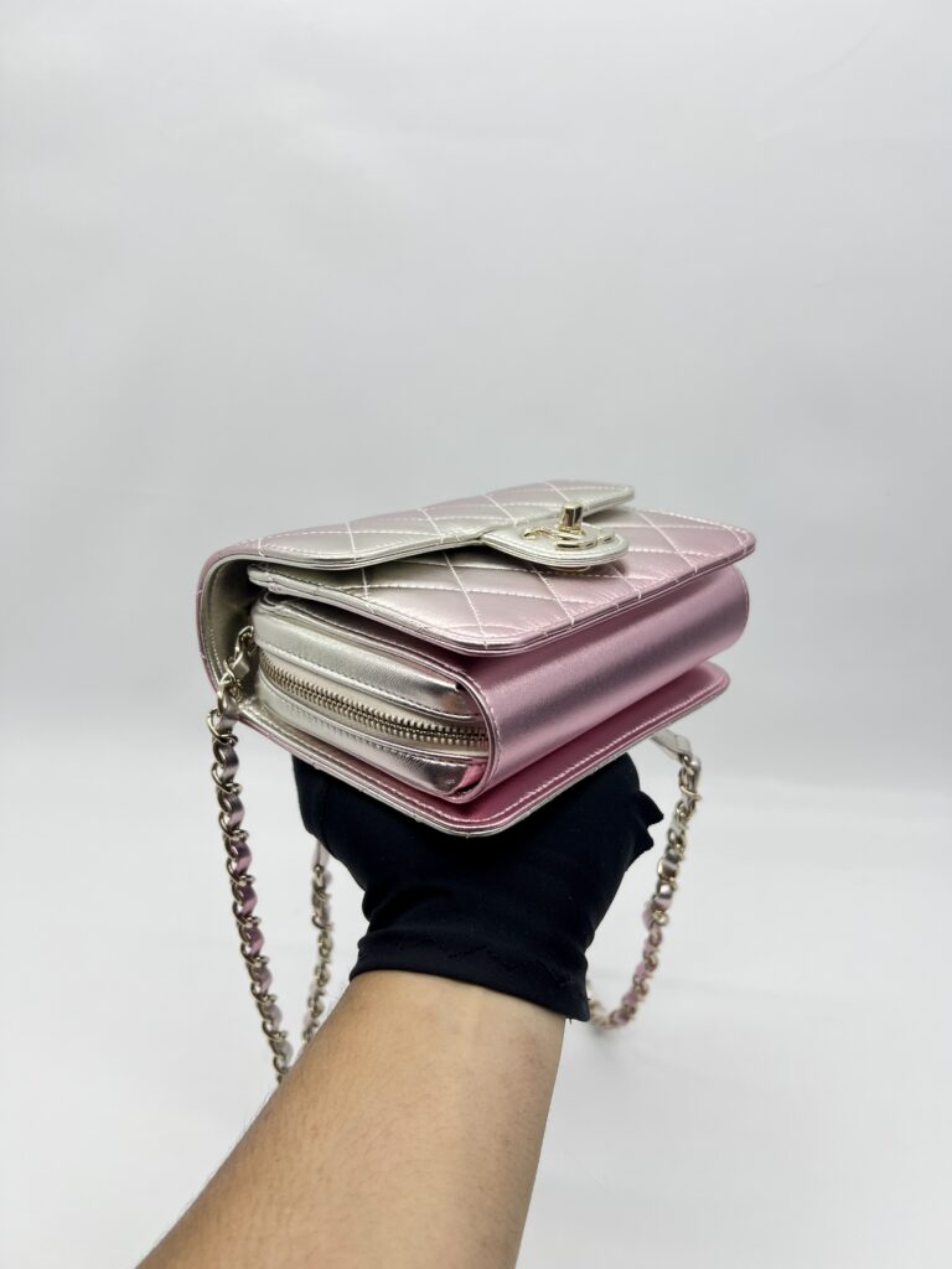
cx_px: 476
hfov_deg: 53.1
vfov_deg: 67.3
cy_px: 634
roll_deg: +2.0
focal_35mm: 26
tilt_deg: -23.9
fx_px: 953
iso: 32
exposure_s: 1/136
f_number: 1.5
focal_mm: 5.7
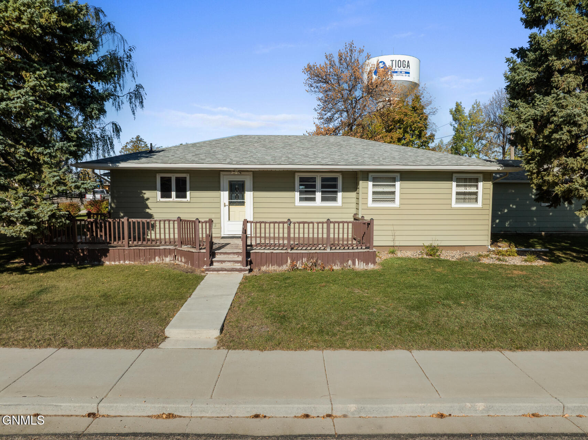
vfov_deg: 56.8
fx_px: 407
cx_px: 294
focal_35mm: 24
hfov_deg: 71.6
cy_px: 220
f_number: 7.1
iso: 200
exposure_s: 1/200
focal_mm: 12.29
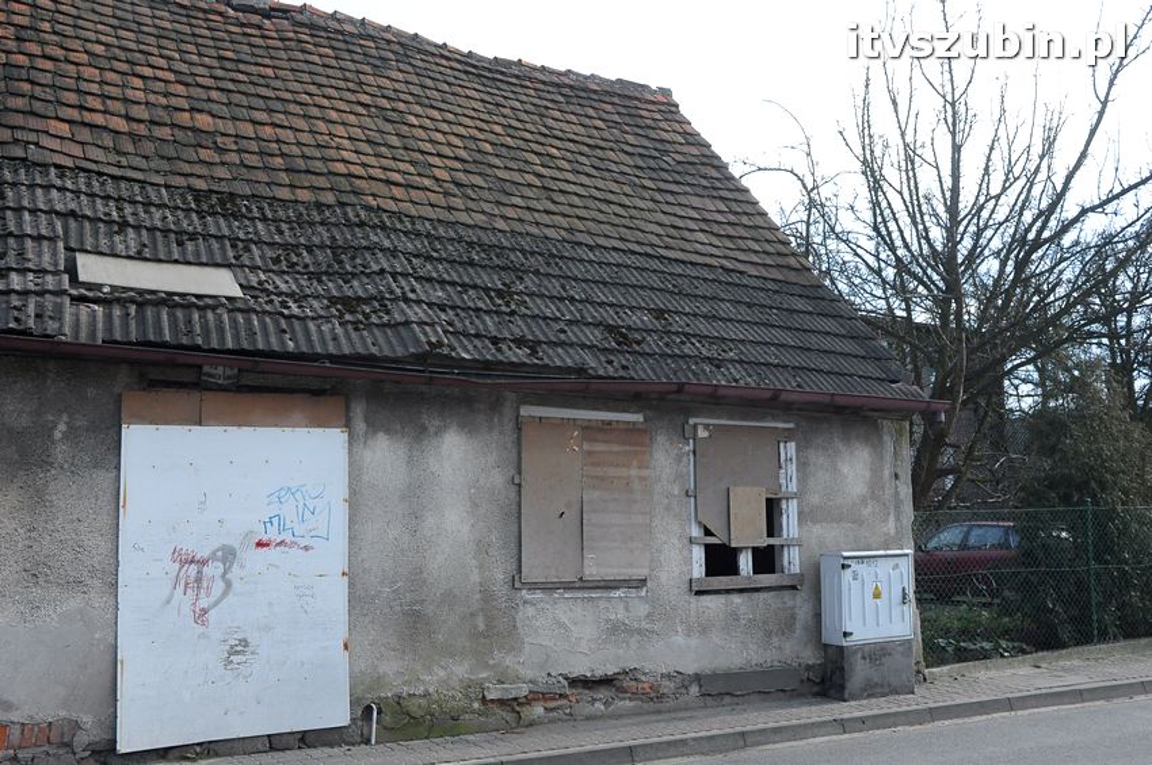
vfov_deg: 36.8
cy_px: 382
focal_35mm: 36
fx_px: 1151
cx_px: 576
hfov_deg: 53.2
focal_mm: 24
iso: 1000
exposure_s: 1/500
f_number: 11
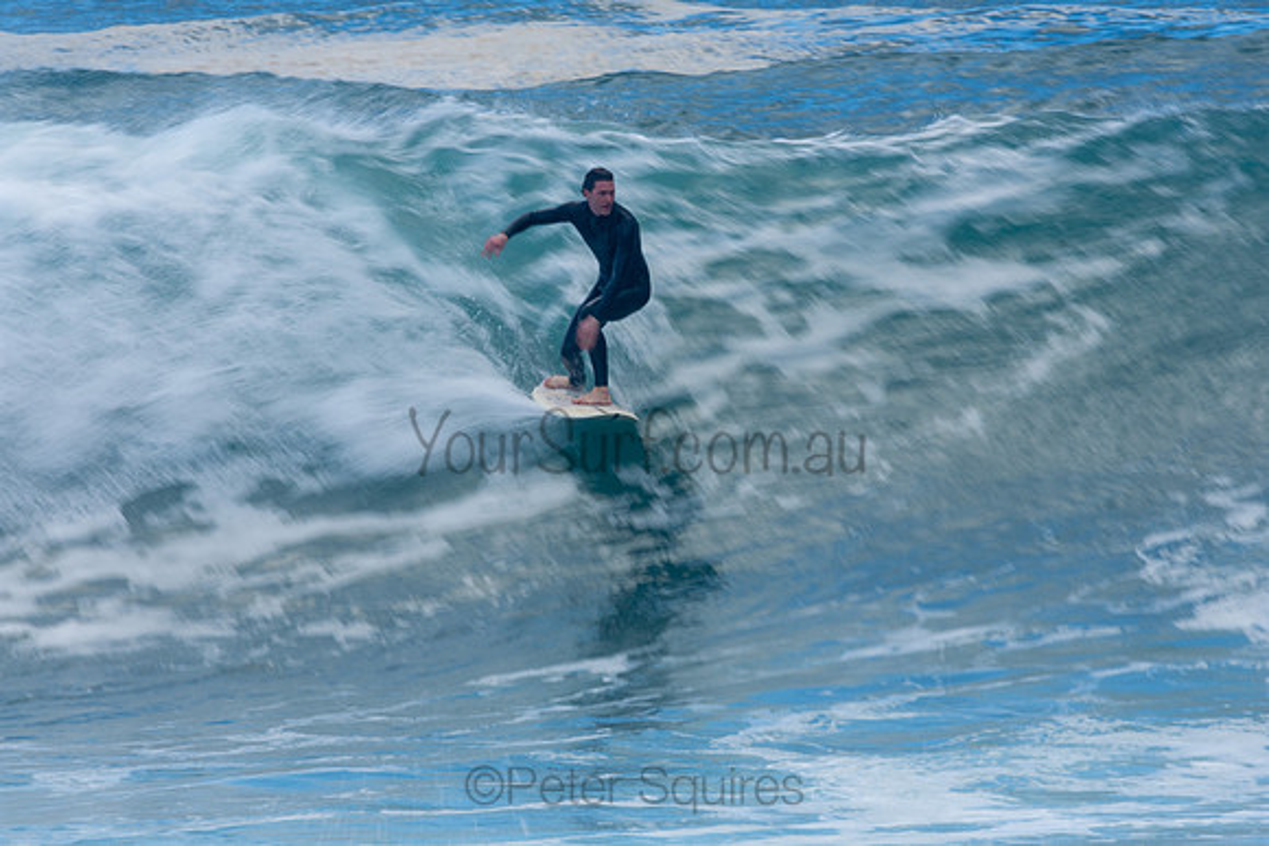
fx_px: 26442
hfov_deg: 2.7
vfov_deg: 1.8
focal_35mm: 750
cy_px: 423
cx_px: 634
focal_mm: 500
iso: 100
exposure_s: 1/30
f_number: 20
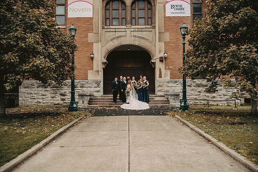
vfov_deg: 42.3
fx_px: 222
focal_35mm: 31
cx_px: 129
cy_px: 86
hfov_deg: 60.3
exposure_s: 1/1000
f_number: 3.2
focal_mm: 31
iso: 1250
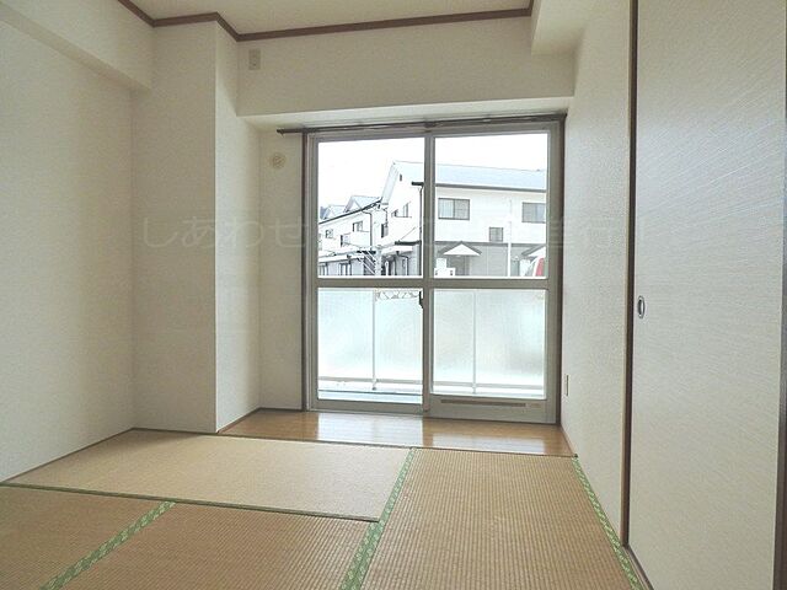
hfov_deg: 81.7
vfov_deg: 66.0
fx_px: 455
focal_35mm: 20
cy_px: 295
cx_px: 394
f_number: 3.2
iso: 200
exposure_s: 1/800
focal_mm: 3.58
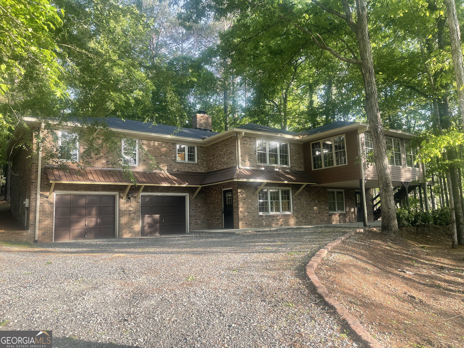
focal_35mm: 25
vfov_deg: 54.9
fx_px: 335
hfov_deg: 69.4
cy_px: 174
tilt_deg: +6.4
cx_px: 232
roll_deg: +1.9
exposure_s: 1/344
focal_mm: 5.1
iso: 32
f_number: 1.6
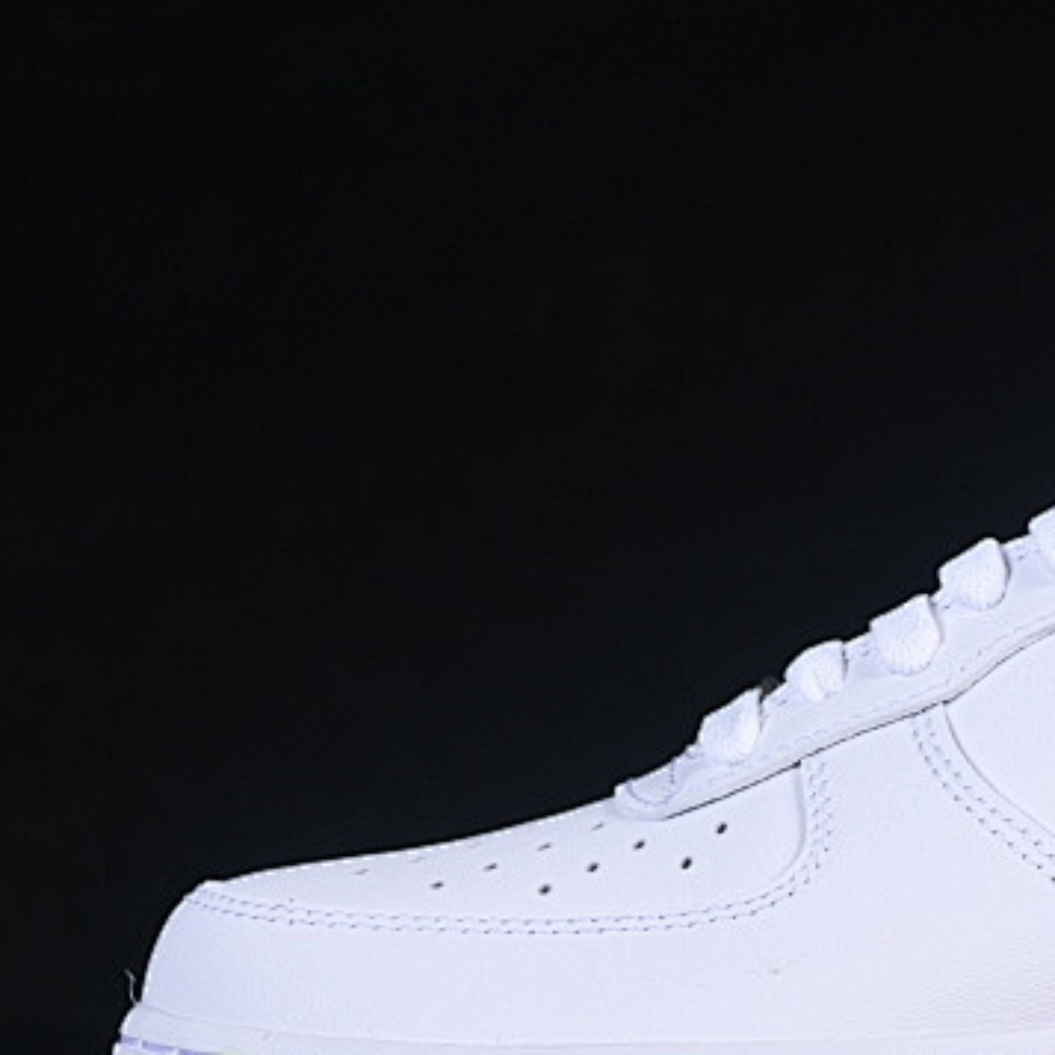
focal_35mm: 193
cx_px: 1212
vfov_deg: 9.1
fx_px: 6655
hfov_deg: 9.0
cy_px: 603
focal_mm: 50
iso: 160
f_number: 8
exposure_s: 1/80
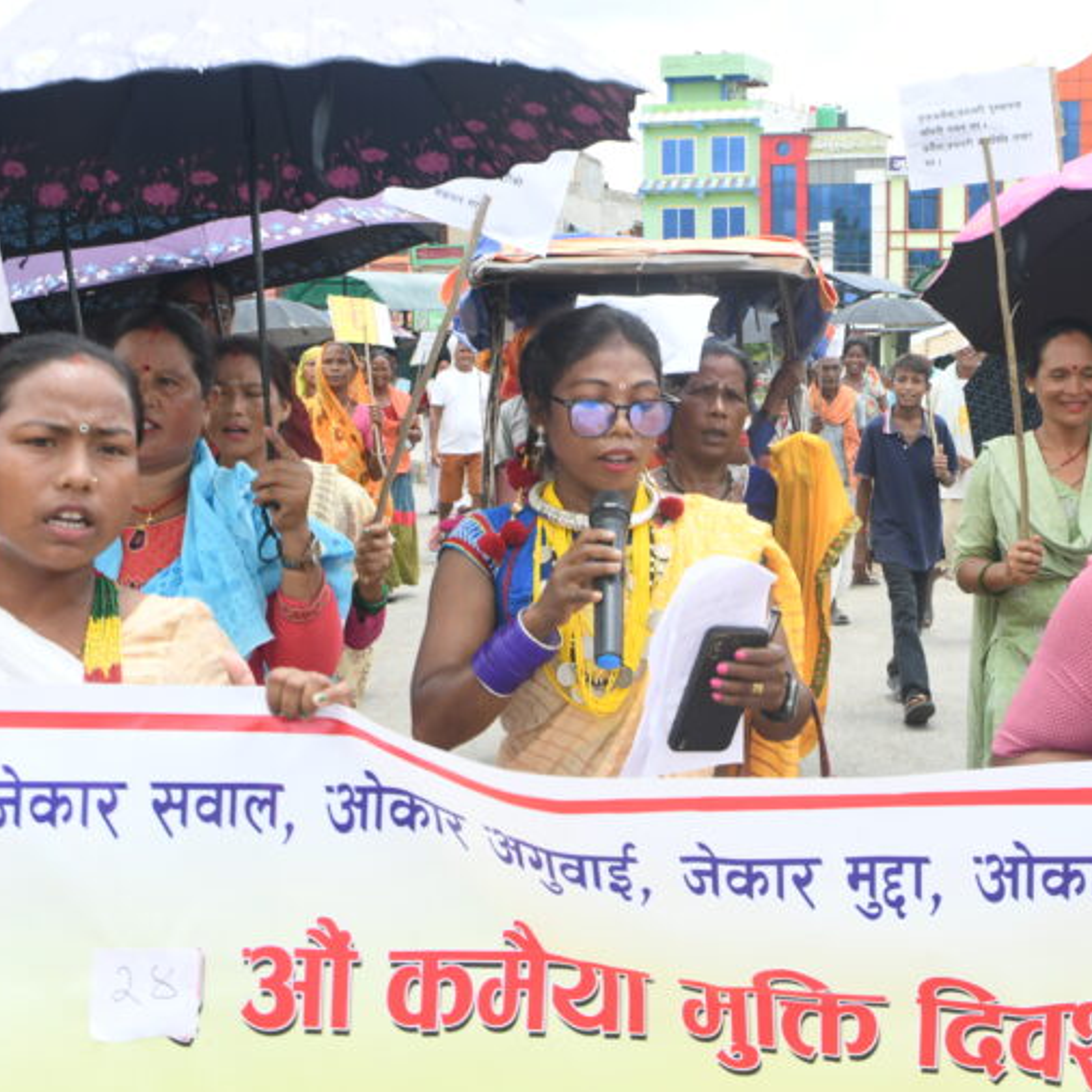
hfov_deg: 29.3
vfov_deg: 29.6
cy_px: 550
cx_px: 736
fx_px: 2070
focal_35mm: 58
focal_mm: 30
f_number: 4.5
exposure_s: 1/160
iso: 160
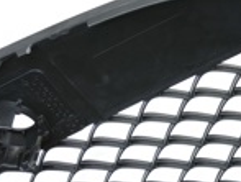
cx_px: 502
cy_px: 233
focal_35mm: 152
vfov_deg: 9.6
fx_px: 1061
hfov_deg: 11.5
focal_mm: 5.35
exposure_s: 1/179
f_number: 1.7
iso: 80
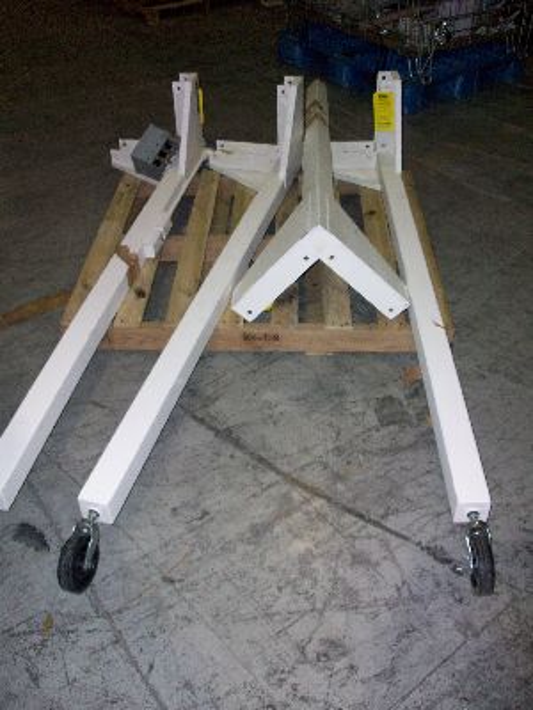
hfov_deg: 41.8
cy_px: 355
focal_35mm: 34
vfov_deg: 54.0
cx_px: 266
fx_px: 698
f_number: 2.8
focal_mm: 5.7
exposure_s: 1/60
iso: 160
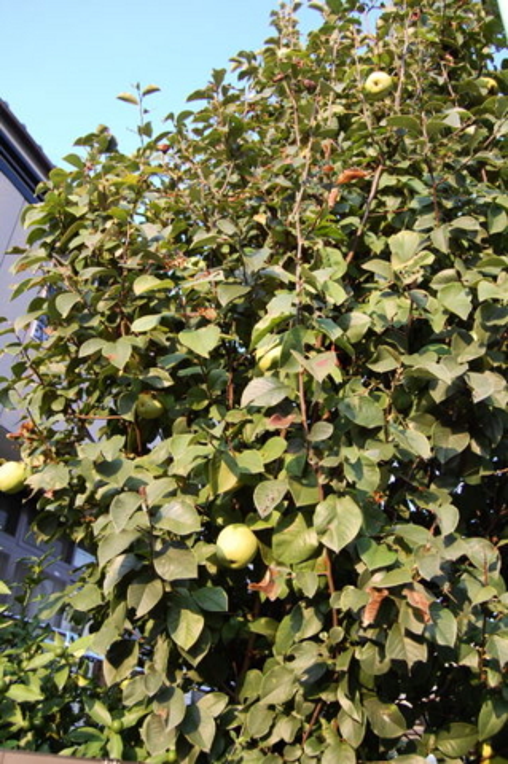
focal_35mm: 30
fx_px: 636
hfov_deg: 43.5
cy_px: 382
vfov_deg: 62.0
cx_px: 254
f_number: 5.6
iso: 200
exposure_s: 1/125
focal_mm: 20
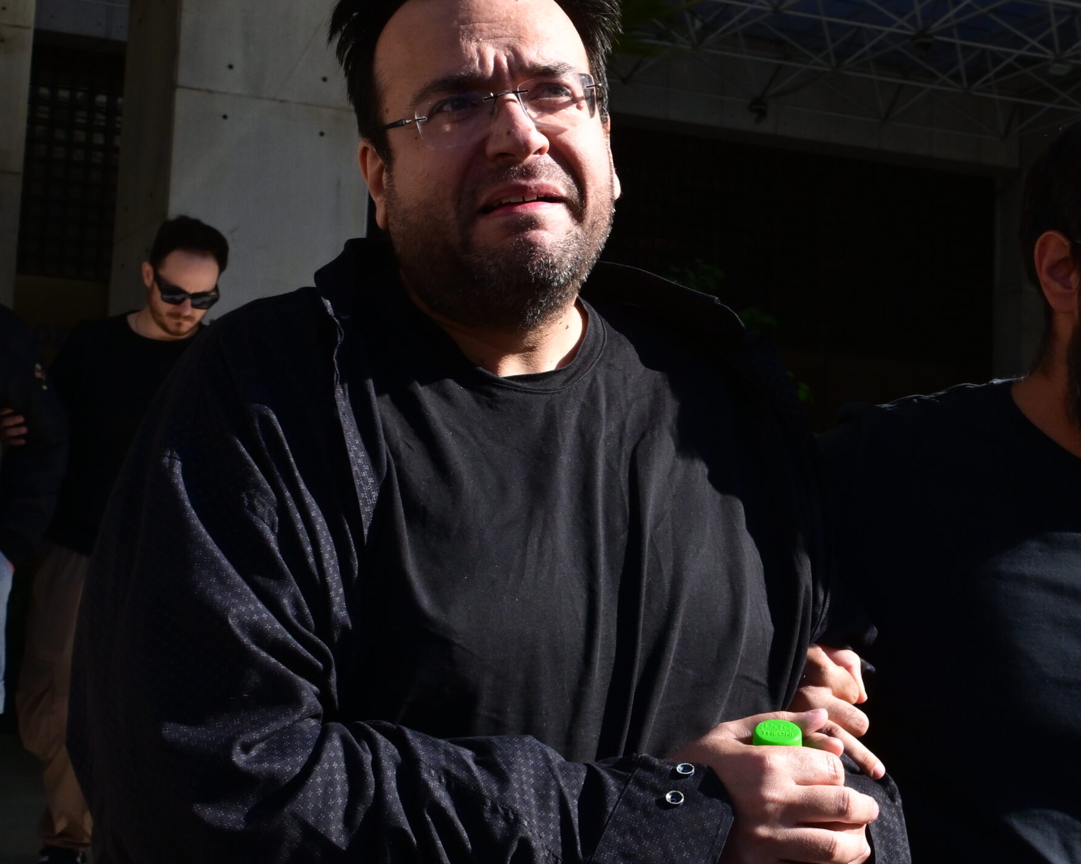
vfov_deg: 26.7
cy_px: 413
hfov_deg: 32.5
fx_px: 1824
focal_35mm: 57
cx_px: 775
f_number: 11
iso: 1000
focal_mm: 28
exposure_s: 1/800
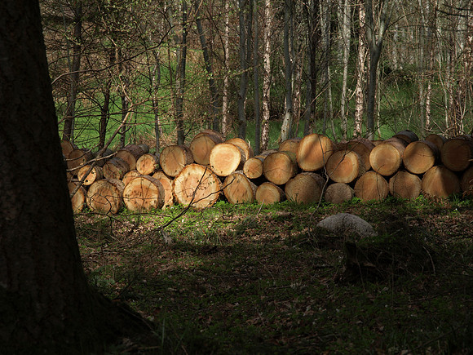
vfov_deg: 12.3
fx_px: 1640
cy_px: 178
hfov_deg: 16.4
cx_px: 236
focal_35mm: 120
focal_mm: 60
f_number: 6.3
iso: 100
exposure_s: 1/400
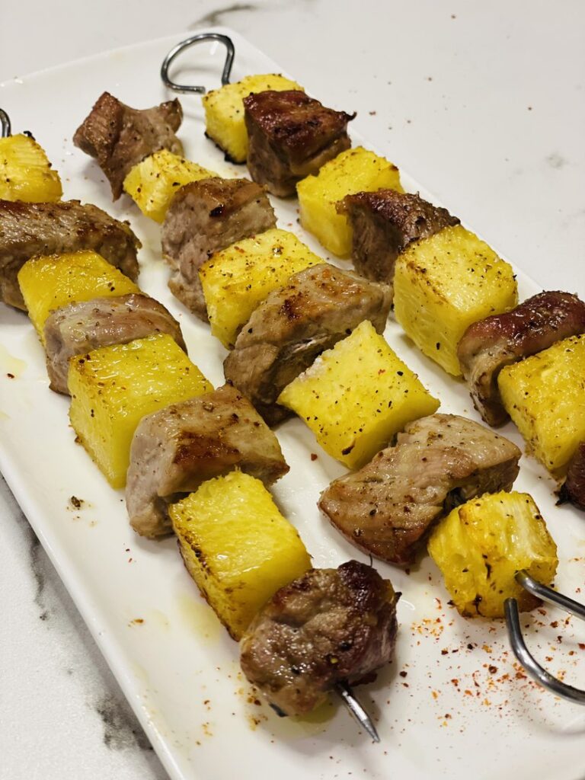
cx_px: 292
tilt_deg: -44.2
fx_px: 1172
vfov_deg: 36.8
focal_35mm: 52
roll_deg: +1.9
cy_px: 390
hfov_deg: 28.0
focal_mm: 6
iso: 160
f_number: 2
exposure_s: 1/50
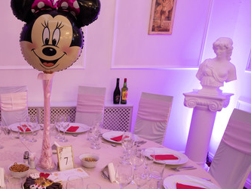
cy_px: 141
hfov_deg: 46.2
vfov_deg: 37.8
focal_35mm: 37
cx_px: 34
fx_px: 268
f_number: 2
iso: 400
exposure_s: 1/60
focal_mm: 13
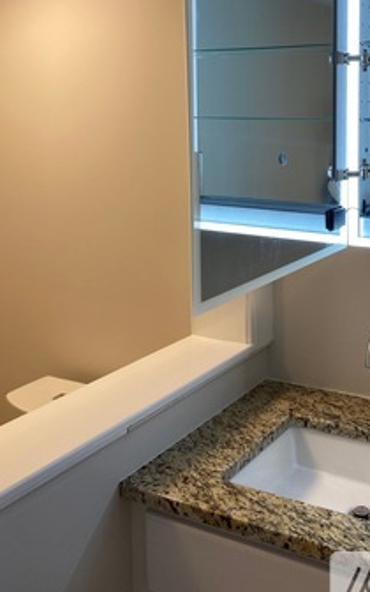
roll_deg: +1.1
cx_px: 285
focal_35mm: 41
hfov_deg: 30.6
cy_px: 181
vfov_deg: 47.2
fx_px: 661
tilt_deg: -4.6
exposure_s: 1/120
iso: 64
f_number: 1.8
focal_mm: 4.25
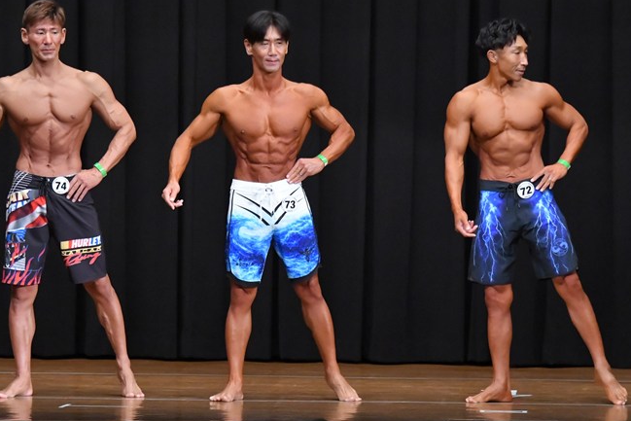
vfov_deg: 5.7
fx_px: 4225
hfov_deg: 8.5
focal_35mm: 241
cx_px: 275
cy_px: 216
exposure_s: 1/400
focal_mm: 135
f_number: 5.6
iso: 8000
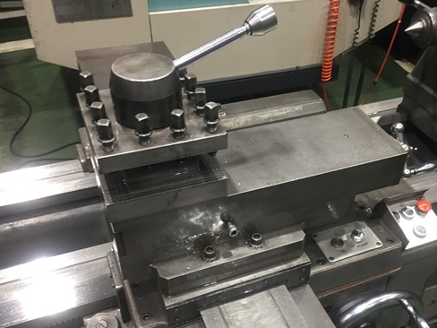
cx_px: 275
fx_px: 480
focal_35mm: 38
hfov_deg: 48.5
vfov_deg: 37.5
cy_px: 208
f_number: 2.2
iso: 100
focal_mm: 4.15
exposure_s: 1/30
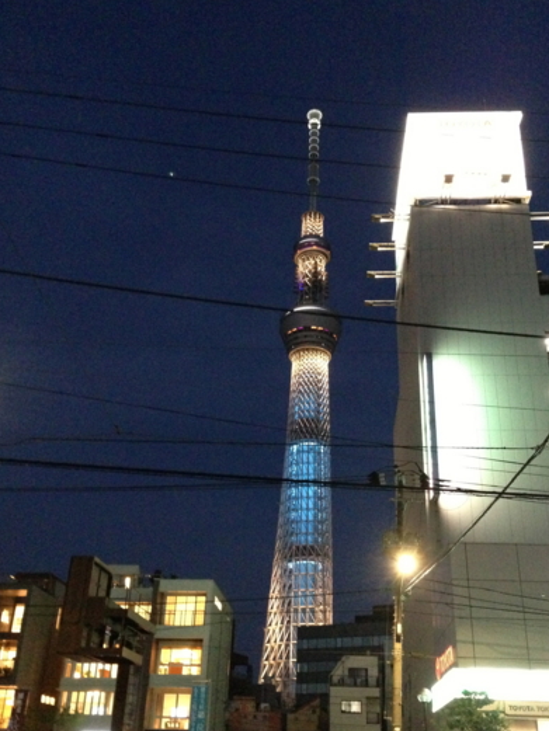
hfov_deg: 37.7
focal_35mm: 38
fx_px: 803
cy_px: 396
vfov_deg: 48.9
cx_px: 291
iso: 800
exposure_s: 1/15
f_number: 2.4
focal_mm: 4.13
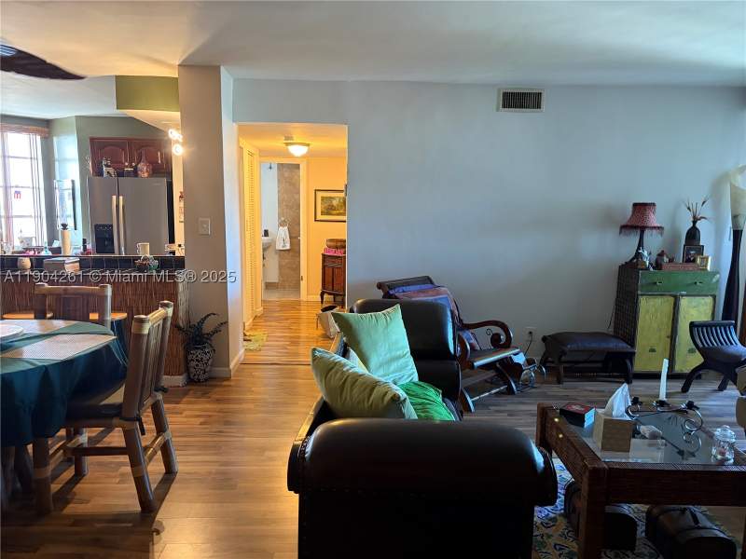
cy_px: 280
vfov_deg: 53.1
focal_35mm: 26
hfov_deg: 67.3
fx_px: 560
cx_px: 373
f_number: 1.6
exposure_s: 1/40
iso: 400
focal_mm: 5.96
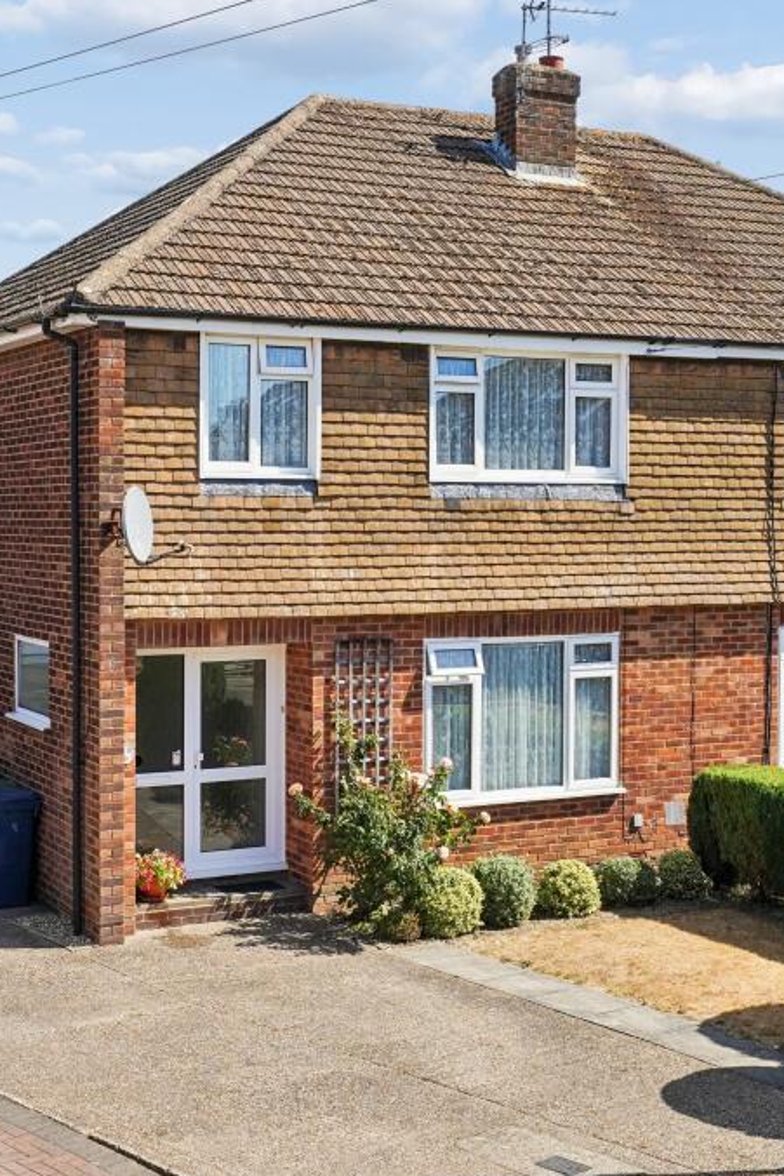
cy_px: 591
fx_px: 1730
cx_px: 336
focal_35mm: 53
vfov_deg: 37.5
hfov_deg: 25.5
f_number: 8
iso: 500
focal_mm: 35
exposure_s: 1/1250
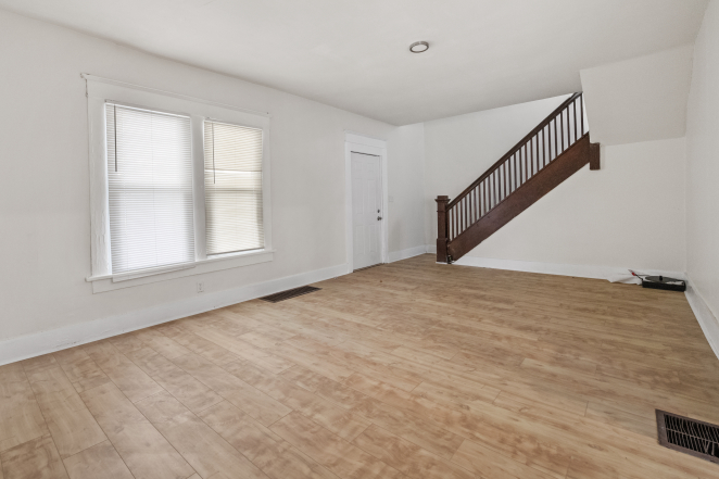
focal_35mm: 17
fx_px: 339
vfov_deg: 70.1
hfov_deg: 93.3
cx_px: 346
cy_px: 210
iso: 11400
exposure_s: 1/15
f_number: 9
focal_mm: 15
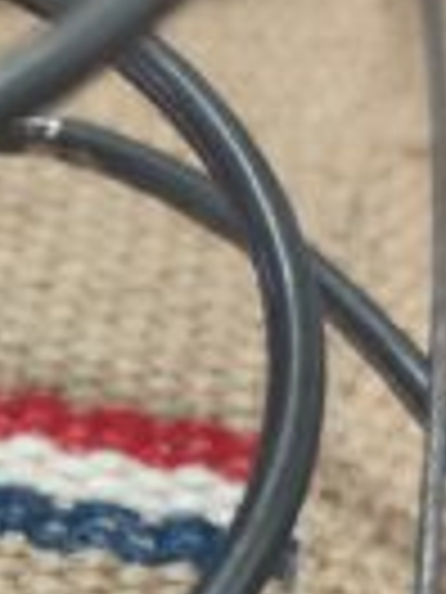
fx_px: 2388
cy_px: 576
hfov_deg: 10.4
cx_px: -131
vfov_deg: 14.0
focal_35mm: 139
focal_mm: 6.14
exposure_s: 1/100
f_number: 1.65
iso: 500
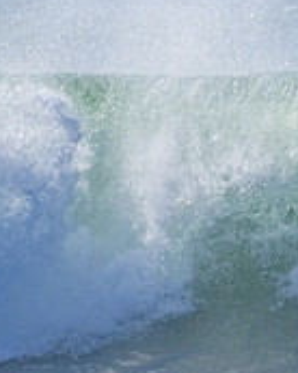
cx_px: 583
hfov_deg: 0.6
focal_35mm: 2522
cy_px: 271
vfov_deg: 0.8
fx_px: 27853
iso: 900
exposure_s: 1/2000
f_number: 11
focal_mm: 800
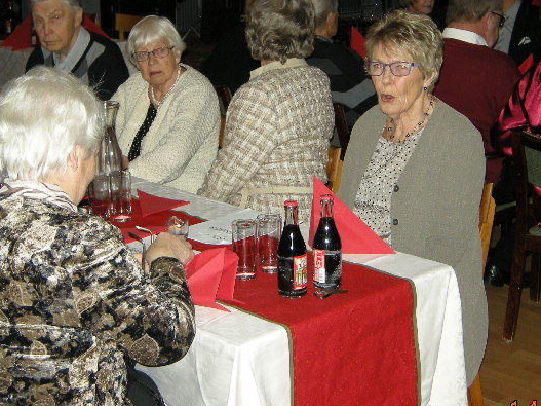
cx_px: 316
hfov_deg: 28.5
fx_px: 1063
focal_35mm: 68
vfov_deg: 21.4
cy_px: 101
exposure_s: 1/60
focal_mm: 7.5
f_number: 2.7
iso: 144
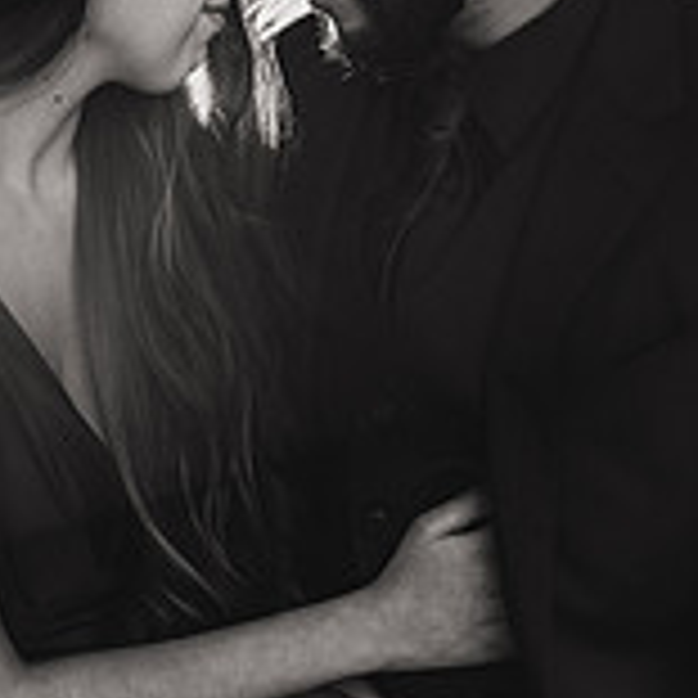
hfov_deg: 14.2
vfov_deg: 14.2
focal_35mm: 123
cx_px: 331
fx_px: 2806
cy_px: 450
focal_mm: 50
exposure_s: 1/6400
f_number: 2
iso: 640
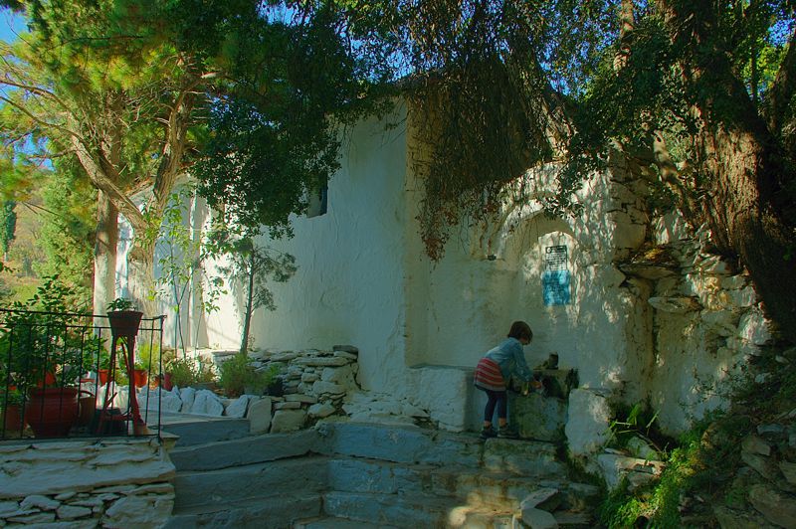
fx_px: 729
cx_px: 398
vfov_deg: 39.9
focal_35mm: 33
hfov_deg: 57.3
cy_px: 264
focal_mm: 22
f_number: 8
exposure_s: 1/320
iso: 200
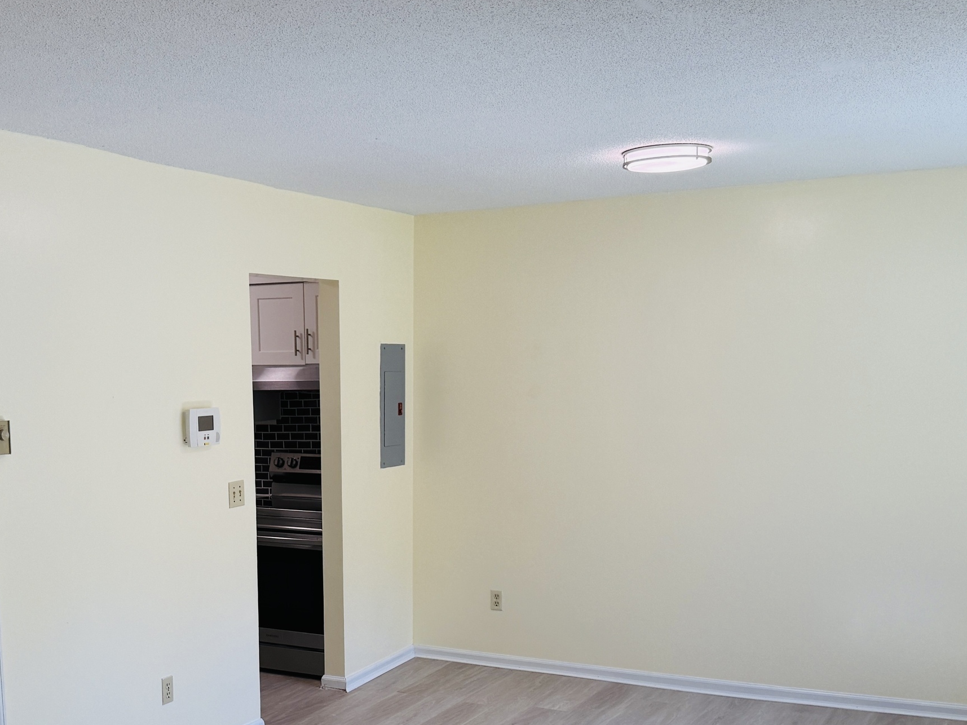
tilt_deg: -9.4
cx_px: 350
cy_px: 578
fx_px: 1201
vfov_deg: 32.7
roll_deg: +1.3
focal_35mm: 43
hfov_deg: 43.4
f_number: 1.78
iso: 100
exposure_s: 1/307
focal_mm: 6.76
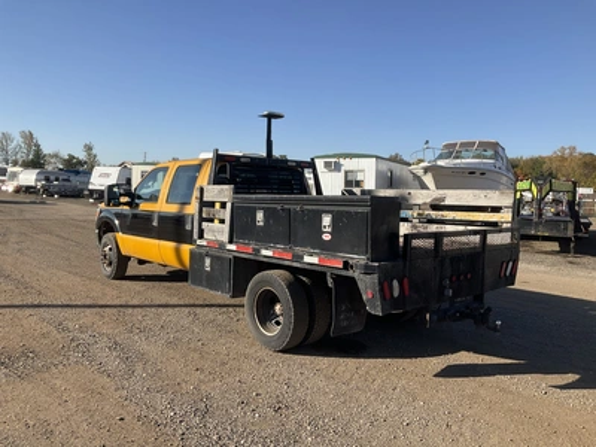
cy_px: 224
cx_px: 298
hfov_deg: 61.7
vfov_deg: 48.2
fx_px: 499
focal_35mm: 29
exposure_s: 1/1412
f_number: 1.8
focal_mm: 3
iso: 25
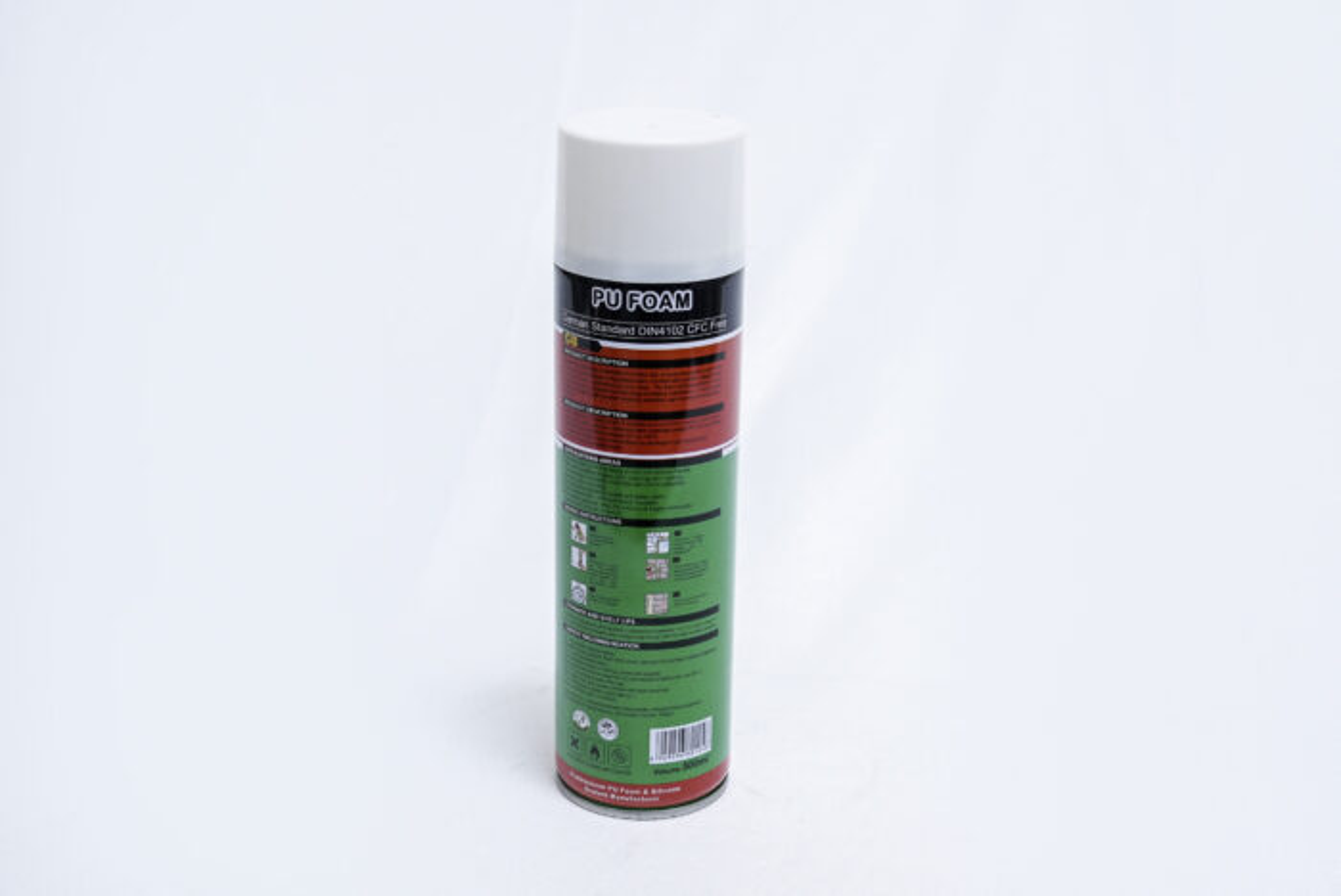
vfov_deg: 26.0
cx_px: 670
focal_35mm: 52
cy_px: 448
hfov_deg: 38.2
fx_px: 1939
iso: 3200
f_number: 9
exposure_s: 1/200
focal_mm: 52
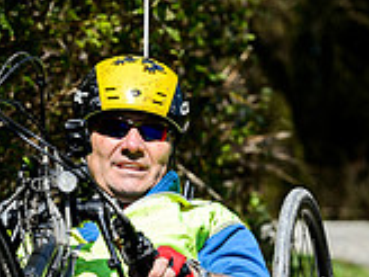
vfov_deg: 2.7
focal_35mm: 548
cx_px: 193
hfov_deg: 3.6
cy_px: 251
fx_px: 5842
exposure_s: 1/640
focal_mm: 135
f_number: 5
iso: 125
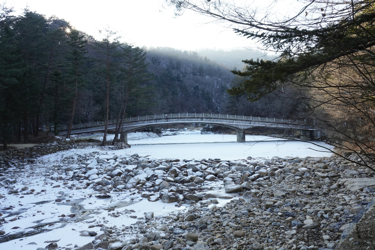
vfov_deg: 42.3
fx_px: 323
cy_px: 125
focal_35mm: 31
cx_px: 188
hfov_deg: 60.3
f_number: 20
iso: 1250
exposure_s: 1/100
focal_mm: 31
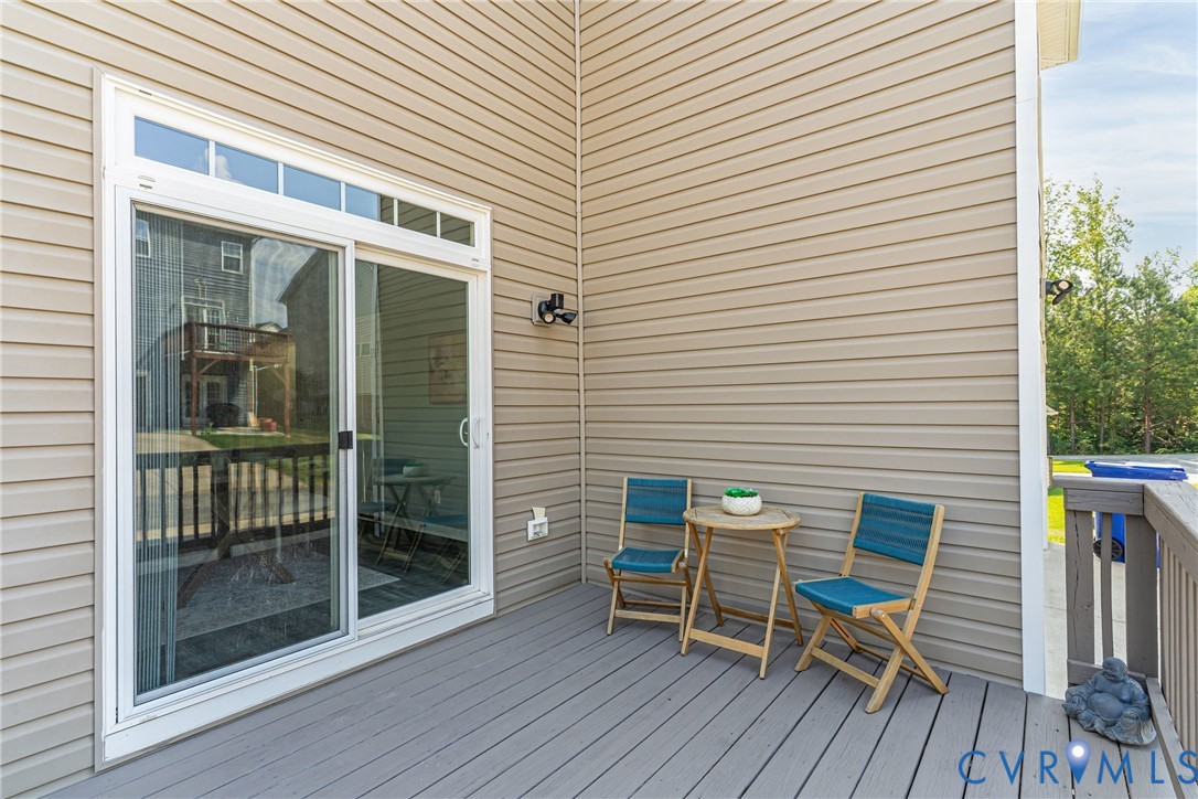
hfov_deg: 93.3
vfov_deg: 70.4
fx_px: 566
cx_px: 599
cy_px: 400
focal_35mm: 17
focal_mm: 17
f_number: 8
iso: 640
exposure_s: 1/160
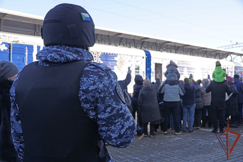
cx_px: 122
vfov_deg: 36.9
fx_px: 243
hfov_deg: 53.1
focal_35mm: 36
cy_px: 81
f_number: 5.6
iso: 100
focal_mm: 24
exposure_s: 1/125
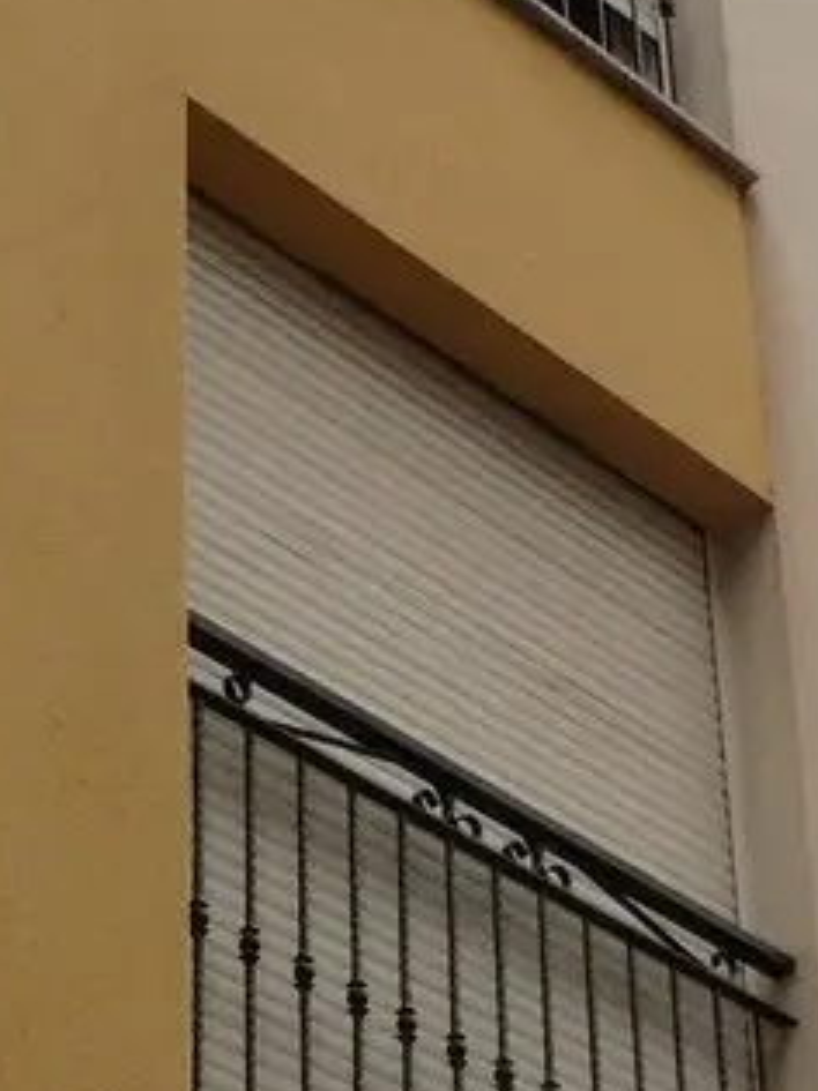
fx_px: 3847
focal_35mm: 122
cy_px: 1278
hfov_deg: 12.1
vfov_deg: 15.6
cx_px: 620
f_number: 4.5
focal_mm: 5.4
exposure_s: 1/400
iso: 100
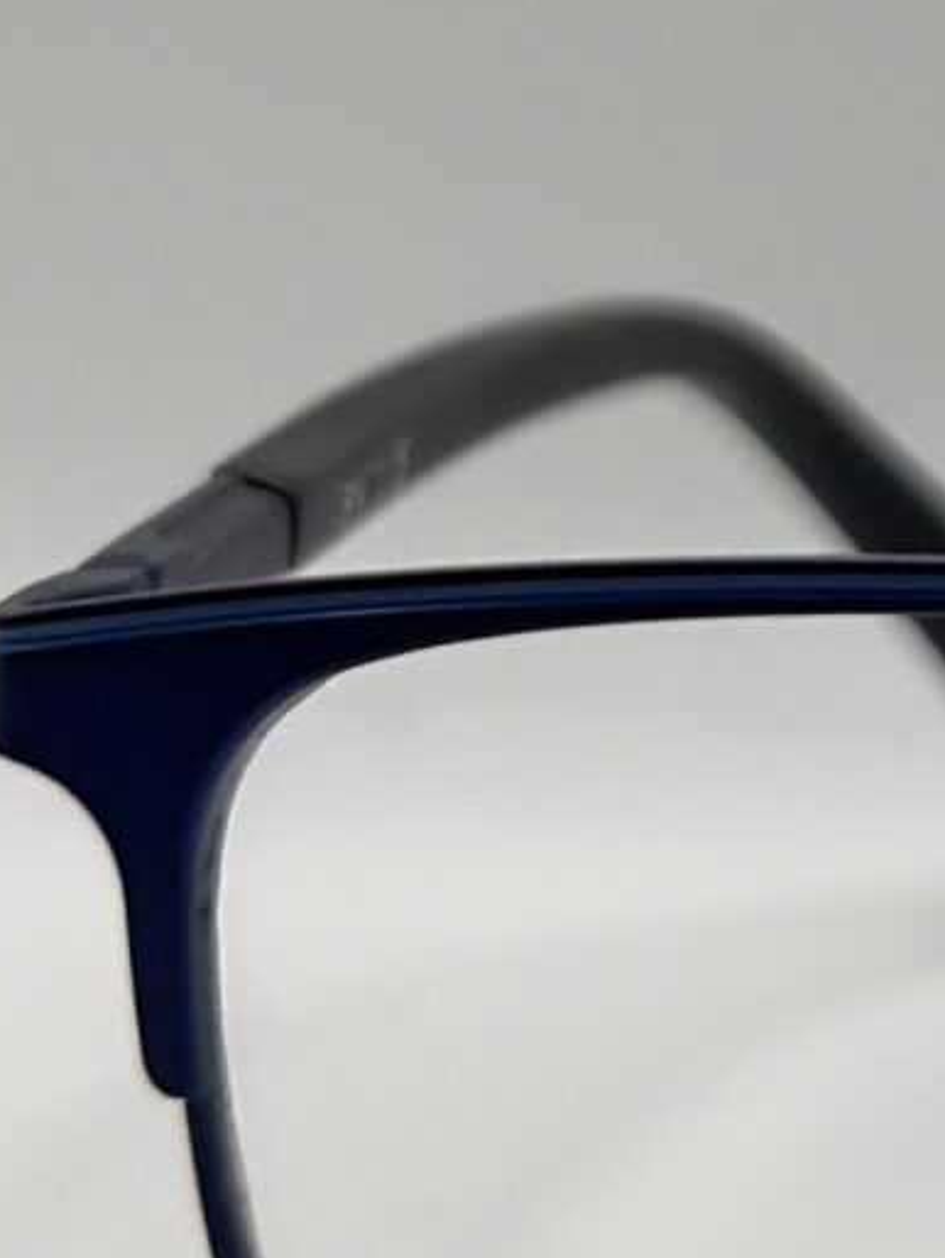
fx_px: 8692
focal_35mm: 239
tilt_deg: -9.3
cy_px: -326
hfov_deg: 6.0
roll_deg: +0.4
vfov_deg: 8.2
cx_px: 2206
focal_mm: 6.86
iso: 80
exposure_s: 1/953
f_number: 1.78
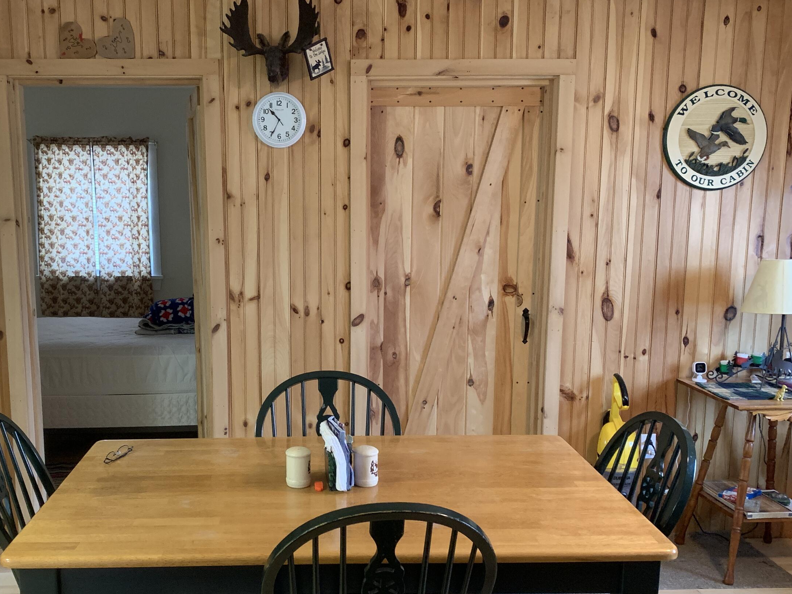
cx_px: 334
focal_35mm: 36
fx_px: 824
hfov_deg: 51.2
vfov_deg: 39.5
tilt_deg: -10.2
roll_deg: -0.6
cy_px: 350
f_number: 1.8
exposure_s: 1/30
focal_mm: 4.25
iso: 500
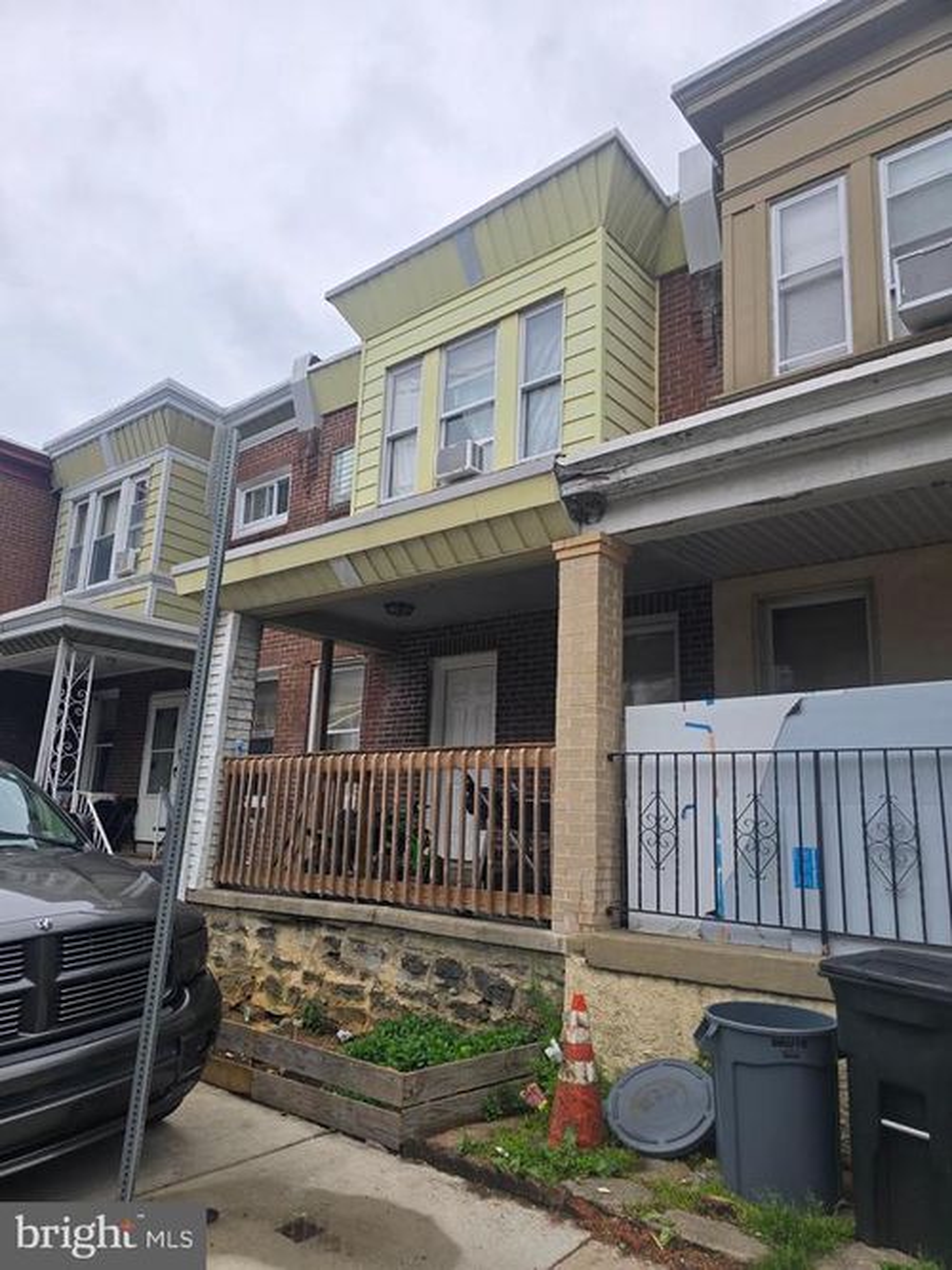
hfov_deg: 58.9
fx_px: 844
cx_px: 476
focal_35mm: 23
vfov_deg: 73.9
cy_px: 635
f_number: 1.7
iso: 12
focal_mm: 6.3
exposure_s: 1/294
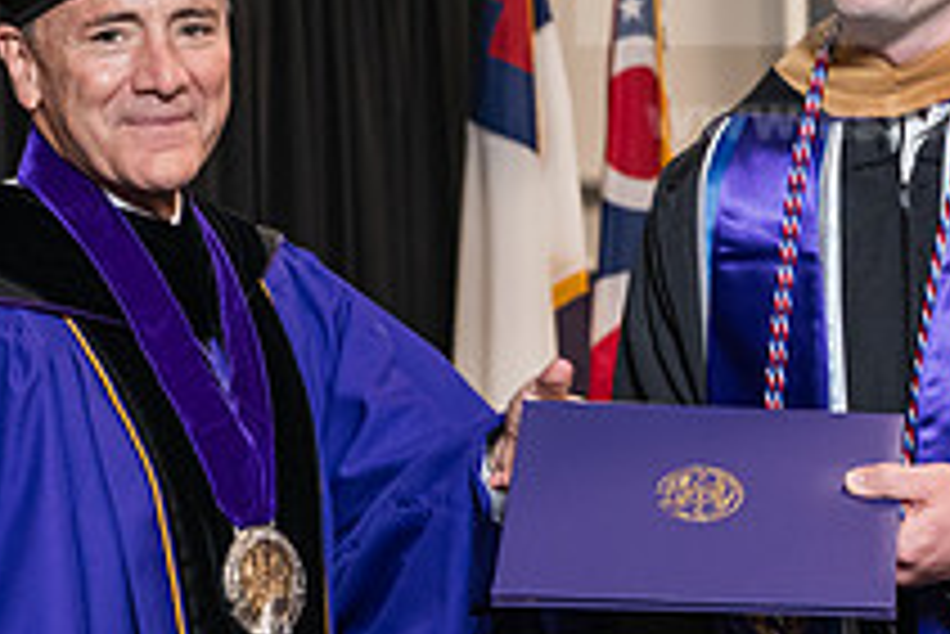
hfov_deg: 12.4
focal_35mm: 165
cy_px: 214
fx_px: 4357
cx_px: 441
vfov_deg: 8.3
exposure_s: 1/125
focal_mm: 60
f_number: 5
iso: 2000
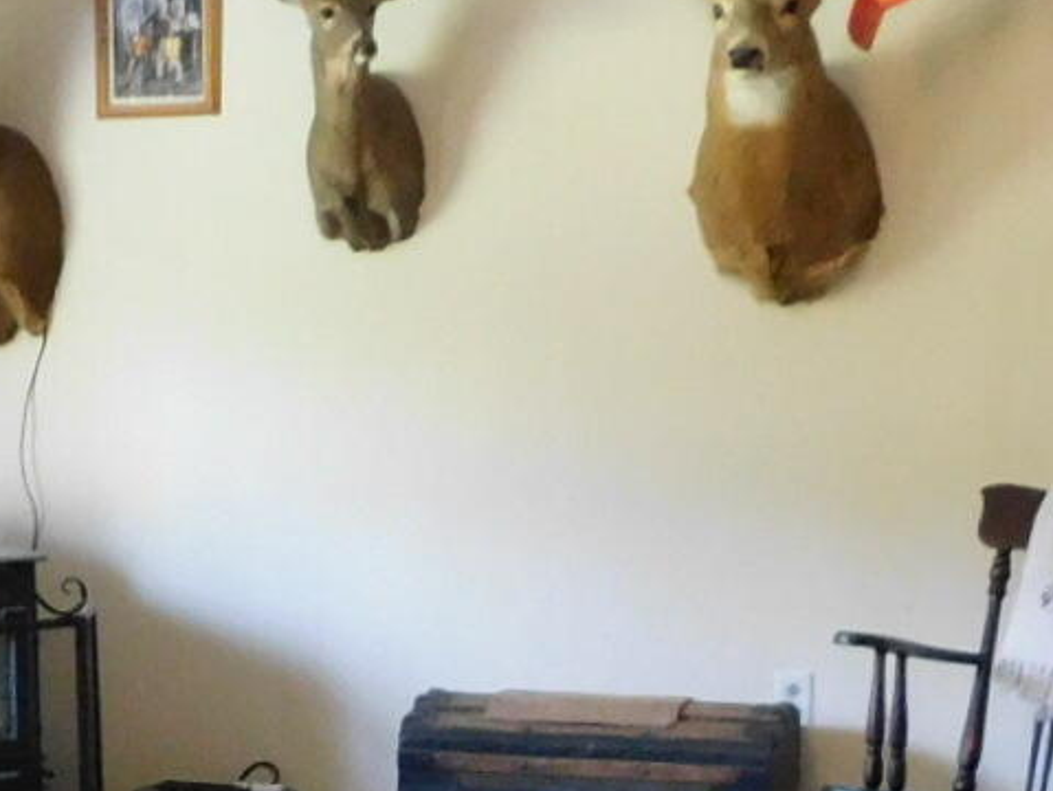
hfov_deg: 17.4
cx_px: -106
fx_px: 3318
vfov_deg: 12.9
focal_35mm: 109
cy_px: 1160
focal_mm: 4
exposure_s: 1/15
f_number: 3
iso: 400
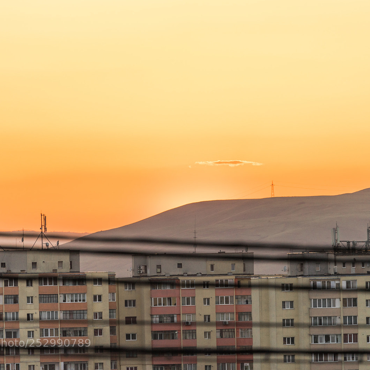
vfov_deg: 4.6
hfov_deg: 4.6
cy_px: 185
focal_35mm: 384
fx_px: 4644
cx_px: 187
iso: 500
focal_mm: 300
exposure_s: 1/320
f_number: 5.6
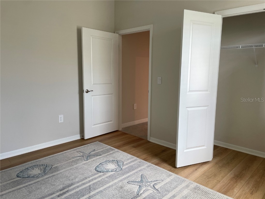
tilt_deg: -7.0
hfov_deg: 67.3
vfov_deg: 53.1
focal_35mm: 26
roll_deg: -0.3
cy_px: 100
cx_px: 132
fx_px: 199
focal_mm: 4.2
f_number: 1.6
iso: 80
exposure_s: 1/120
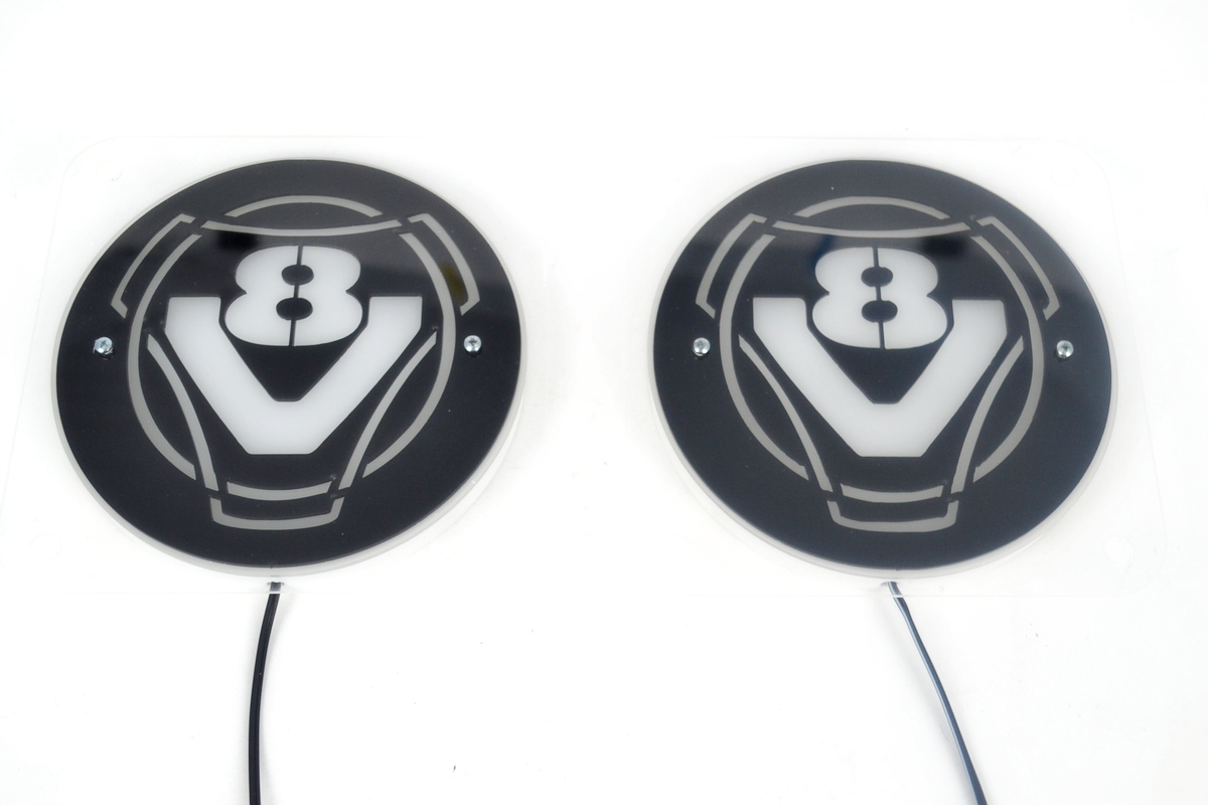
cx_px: 604
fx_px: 1460
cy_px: 402
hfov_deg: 45.0
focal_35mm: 44
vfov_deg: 30.8
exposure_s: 1/125
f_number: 5.6
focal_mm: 29
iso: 400
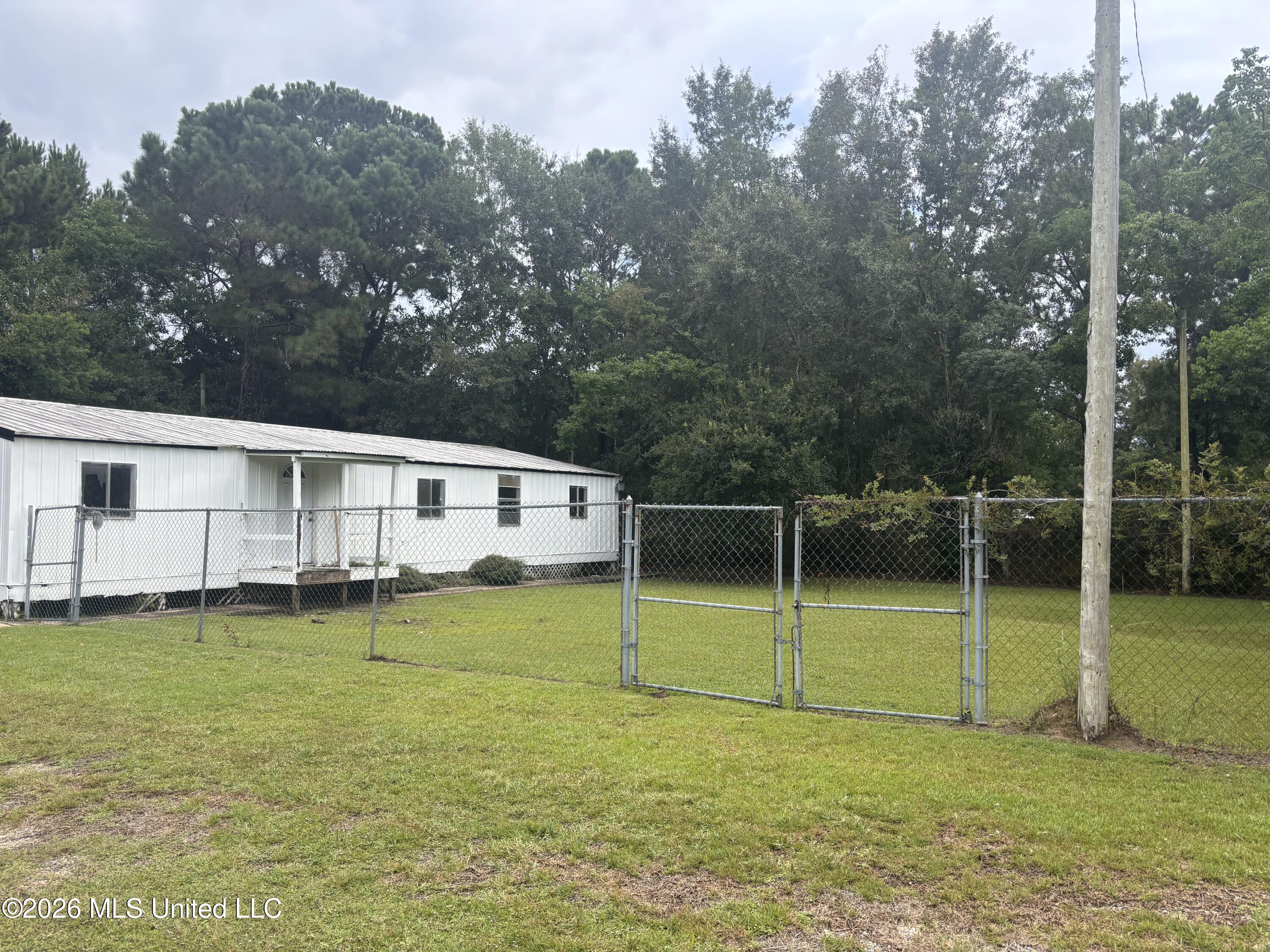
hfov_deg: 67.3
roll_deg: -0.6
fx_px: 954
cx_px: 635
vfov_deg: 53.1
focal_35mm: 26
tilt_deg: +1.7
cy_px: 476
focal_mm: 5.96
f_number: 1.6
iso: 50
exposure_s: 1/1499
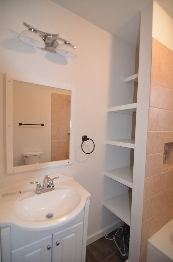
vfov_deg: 95.1
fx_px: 120
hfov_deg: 71.8
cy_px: 131
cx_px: 86
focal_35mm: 16
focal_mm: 11
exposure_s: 1/60
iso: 720
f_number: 2.8
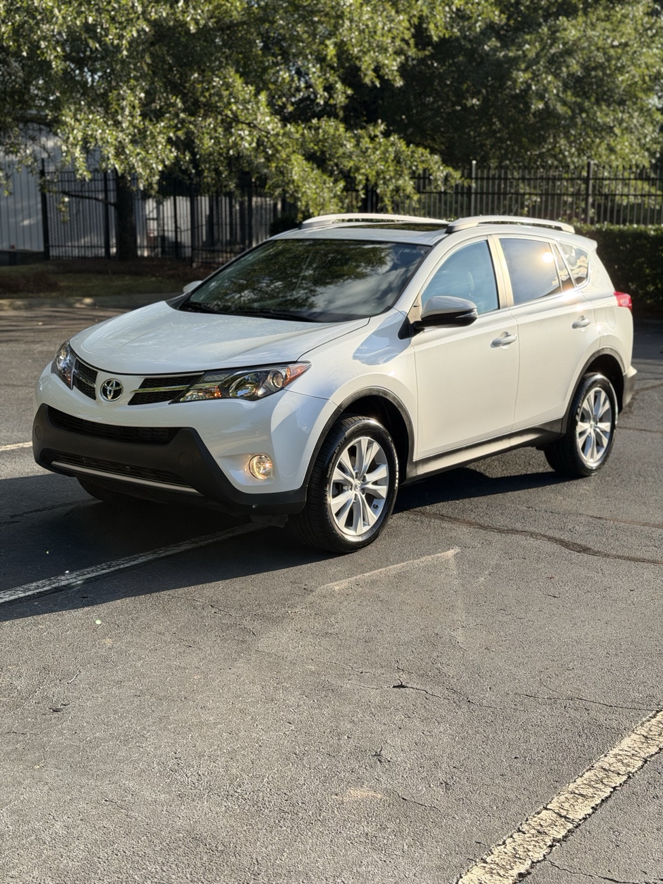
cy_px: 442
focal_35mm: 48
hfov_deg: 30.3
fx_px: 1226
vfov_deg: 39.7
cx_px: 332
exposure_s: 1/2088
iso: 80
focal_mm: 6.76
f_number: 1.78
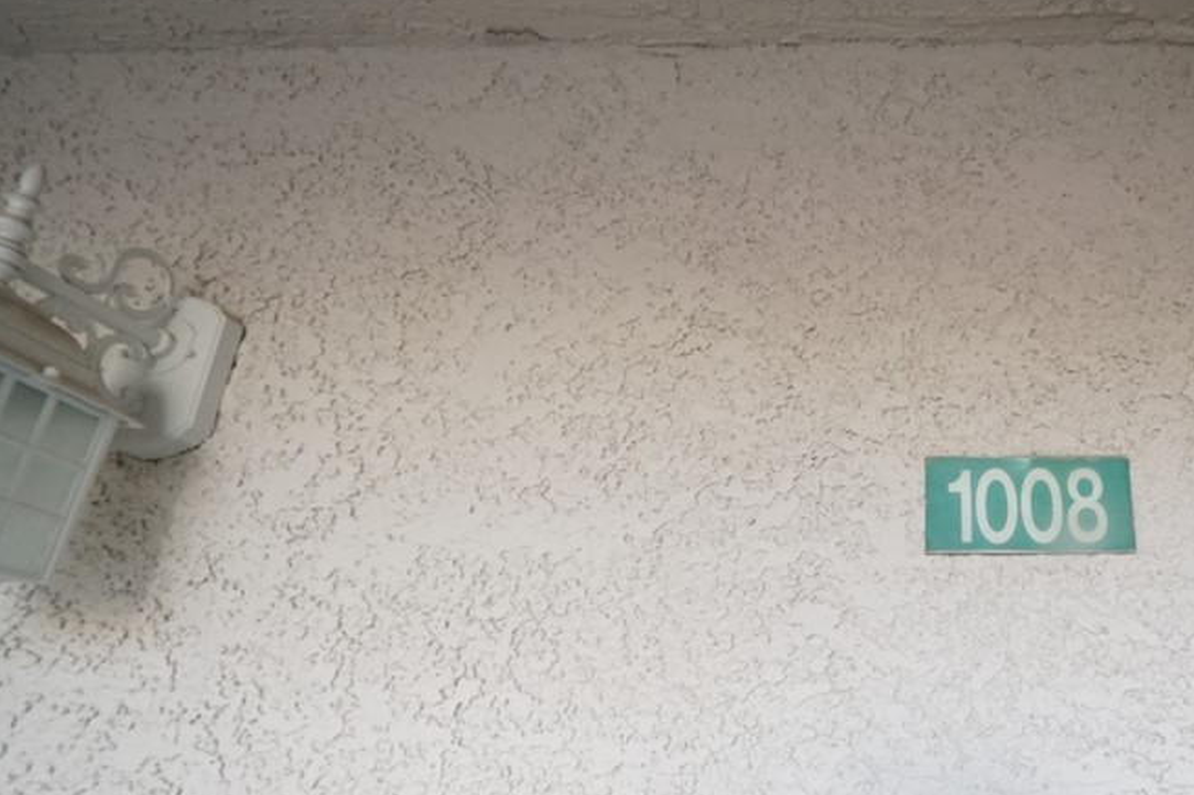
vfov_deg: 59.2
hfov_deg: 75.4
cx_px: 947
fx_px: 663
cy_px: 579
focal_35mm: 20
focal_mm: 12
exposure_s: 1/125
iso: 3200
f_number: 8
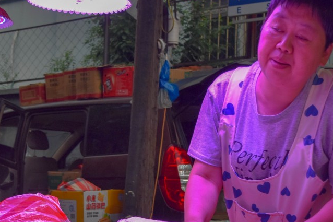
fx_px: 610
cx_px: 87
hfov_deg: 30.1
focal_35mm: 66
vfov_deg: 20.4
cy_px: 175
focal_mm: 26
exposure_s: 1/1000
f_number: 4
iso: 500
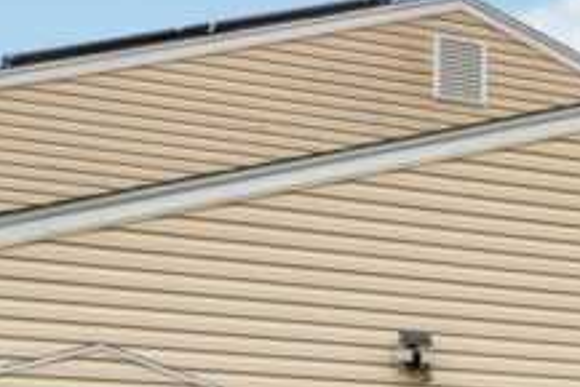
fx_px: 1822
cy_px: 511
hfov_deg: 14.9
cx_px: 1147
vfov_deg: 11.8
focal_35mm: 113
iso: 125
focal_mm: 24
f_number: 8
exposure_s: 1/200
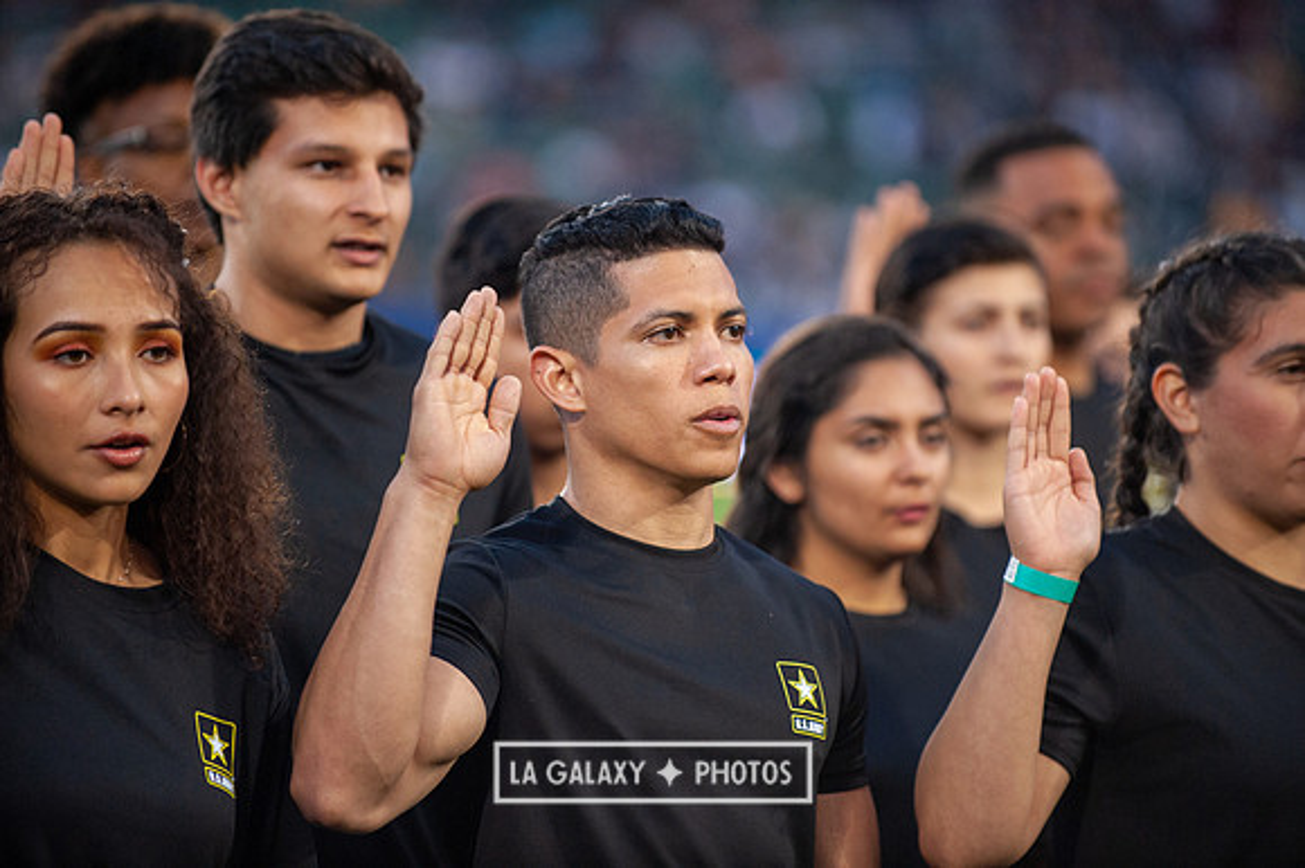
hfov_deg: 10.3
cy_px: 434
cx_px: 652
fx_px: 7246
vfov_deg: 6.9
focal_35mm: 200
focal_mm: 200
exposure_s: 1/1000
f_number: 2.8
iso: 1600
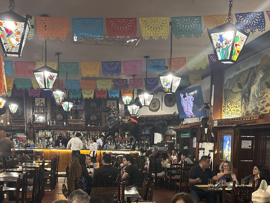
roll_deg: -1.1
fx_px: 375
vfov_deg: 29.2
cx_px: 139
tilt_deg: -6.4
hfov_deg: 39.6
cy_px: 179
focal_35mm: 48
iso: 640
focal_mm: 5.96
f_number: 1.6
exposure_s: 1/30
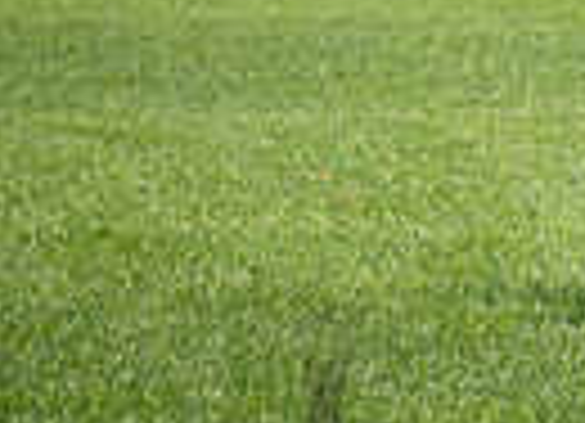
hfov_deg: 3.5
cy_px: -320
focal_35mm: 574
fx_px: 9577
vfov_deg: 2.5
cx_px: 1136
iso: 160
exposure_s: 1/500
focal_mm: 100
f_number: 5.6
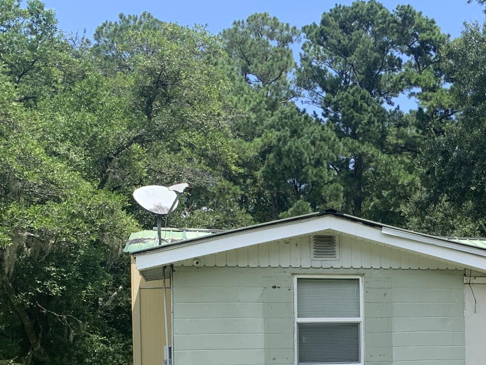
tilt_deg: +1.4
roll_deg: +1.7
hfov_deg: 25.5
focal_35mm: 69
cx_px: 568
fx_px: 969
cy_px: 331
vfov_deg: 20.9
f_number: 1.8
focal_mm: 4.25
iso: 25
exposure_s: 1/1163
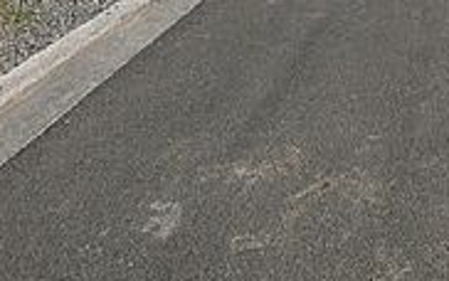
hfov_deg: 35.9
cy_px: -136
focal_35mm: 49
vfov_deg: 22.1
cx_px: 474
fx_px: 600
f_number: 2.2
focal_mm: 1.83
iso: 50
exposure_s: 1/1718
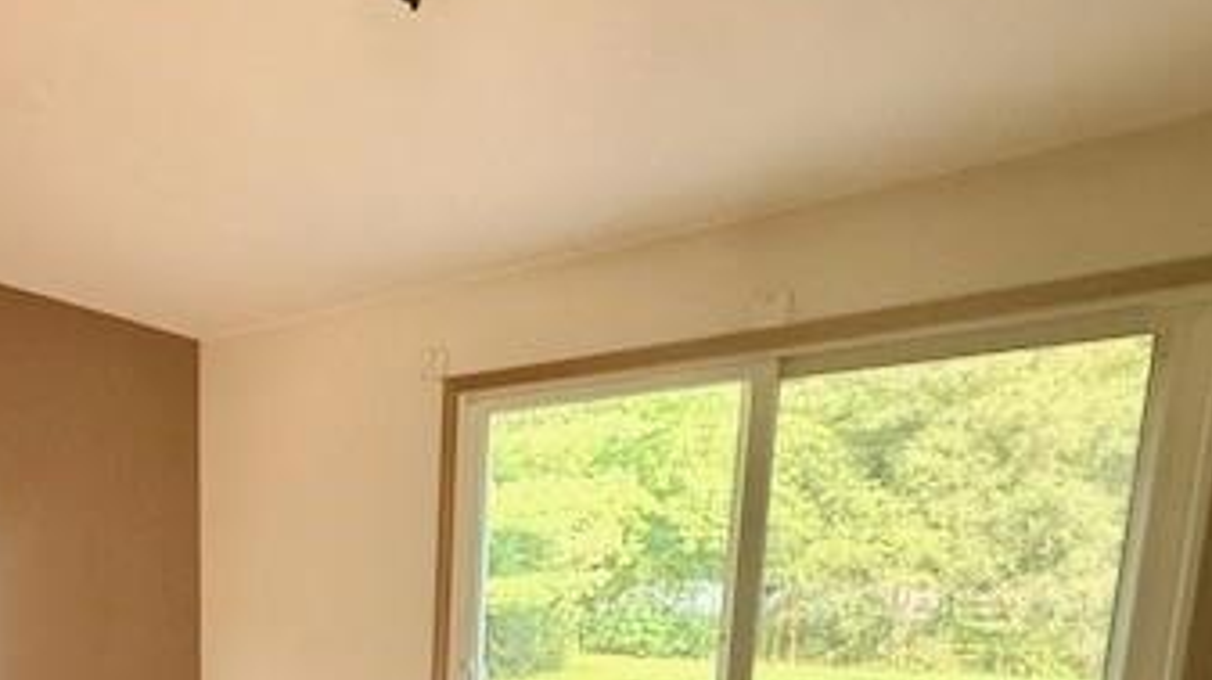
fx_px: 931
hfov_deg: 57.3
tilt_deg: -8.2
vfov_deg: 35.4
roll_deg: +0.3
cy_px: 712
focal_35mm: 29
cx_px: 133
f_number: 2.2
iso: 250
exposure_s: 1/99
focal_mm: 2.22
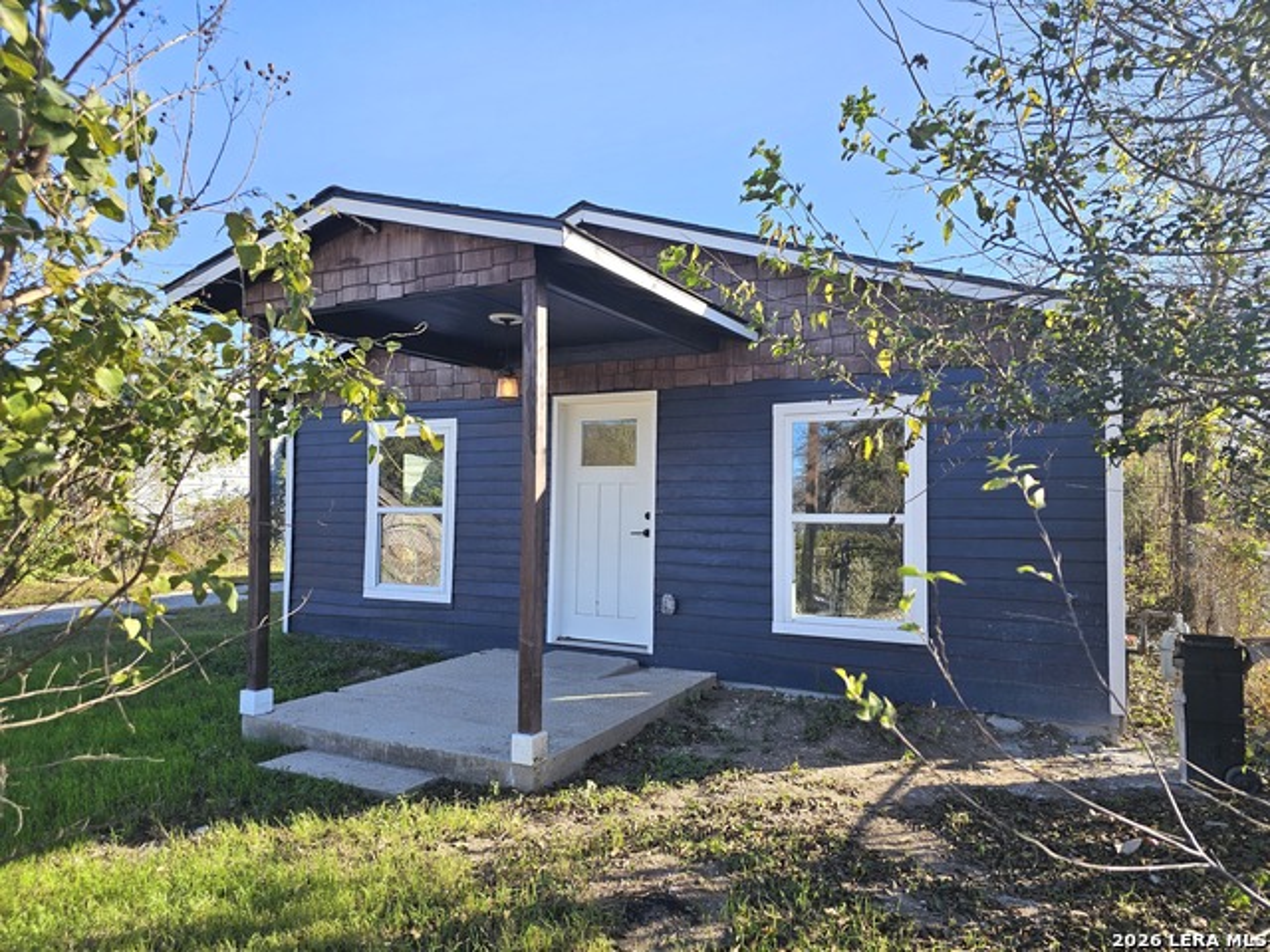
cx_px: 635
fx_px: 844
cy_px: 476
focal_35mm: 23
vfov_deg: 58.9
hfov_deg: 73.9
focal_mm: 6.3
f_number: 1.7
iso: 10
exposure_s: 1/196
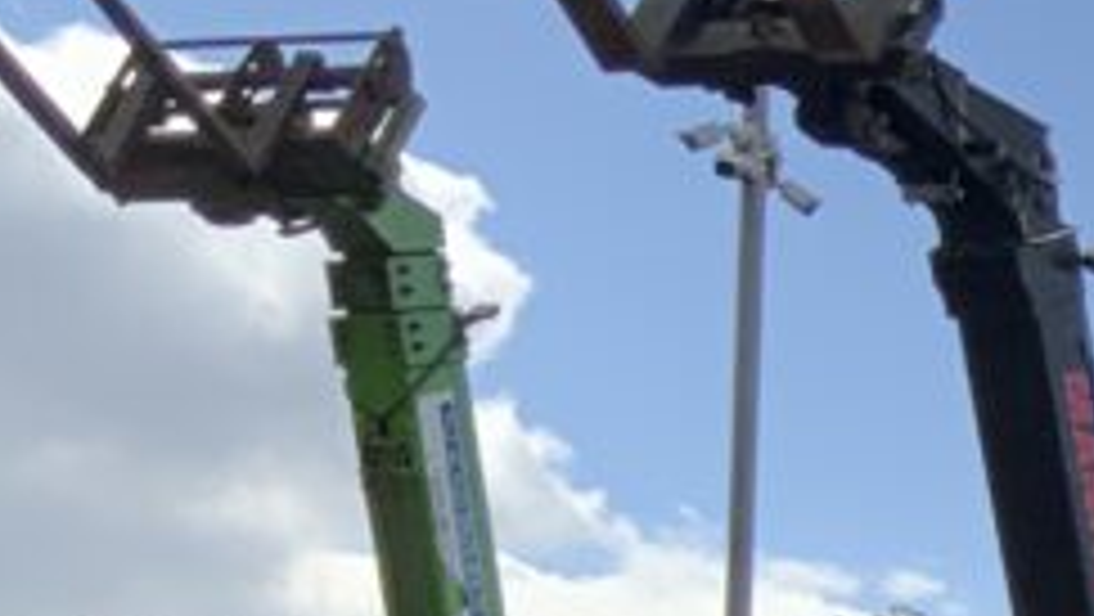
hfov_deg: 13.6
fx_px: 3860
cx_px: 2229
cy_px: 1299
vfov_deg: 8.6
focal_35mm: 133
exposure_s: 1/1730
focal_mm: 3
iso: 16
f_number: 1.8
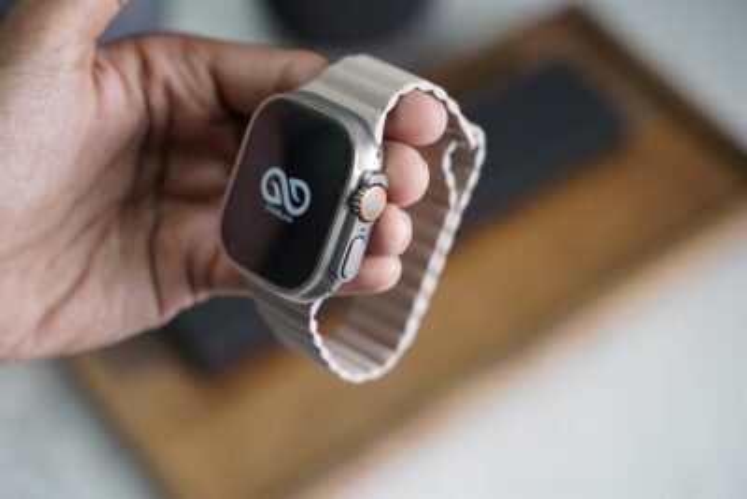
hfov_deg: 27.0
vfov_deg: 18.2
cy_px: 250
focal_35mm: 75
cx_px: 374
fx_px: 1557
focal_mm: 75
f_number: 4
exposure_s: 1/80
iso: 1250
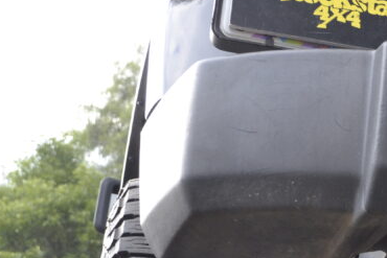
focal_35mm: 120
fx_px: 1295
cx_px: 441
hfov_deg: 16.4
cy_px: 216
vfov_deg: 11.3
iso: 360
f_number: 5.6
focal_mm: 29
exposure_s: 1/125
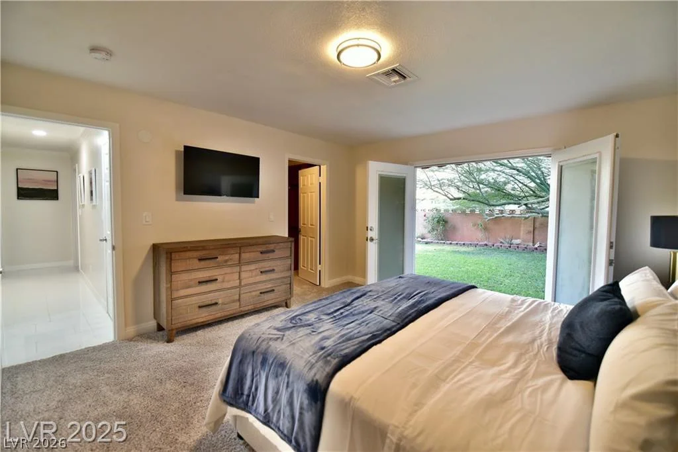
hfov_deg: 100.4
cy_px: 226
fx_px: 283
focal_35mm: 15
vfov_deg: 77.3
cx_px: 339
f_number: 2.8
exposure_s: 1/60
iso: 1600
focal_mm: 15
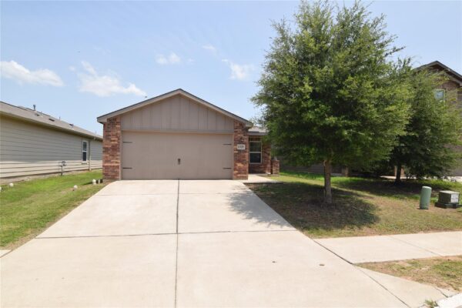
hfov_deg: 85.4
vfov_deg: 63.2
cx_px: 231
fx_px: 250
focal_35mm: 20
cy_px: 154
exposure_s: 1/200
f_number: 10
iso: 100
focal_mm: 13
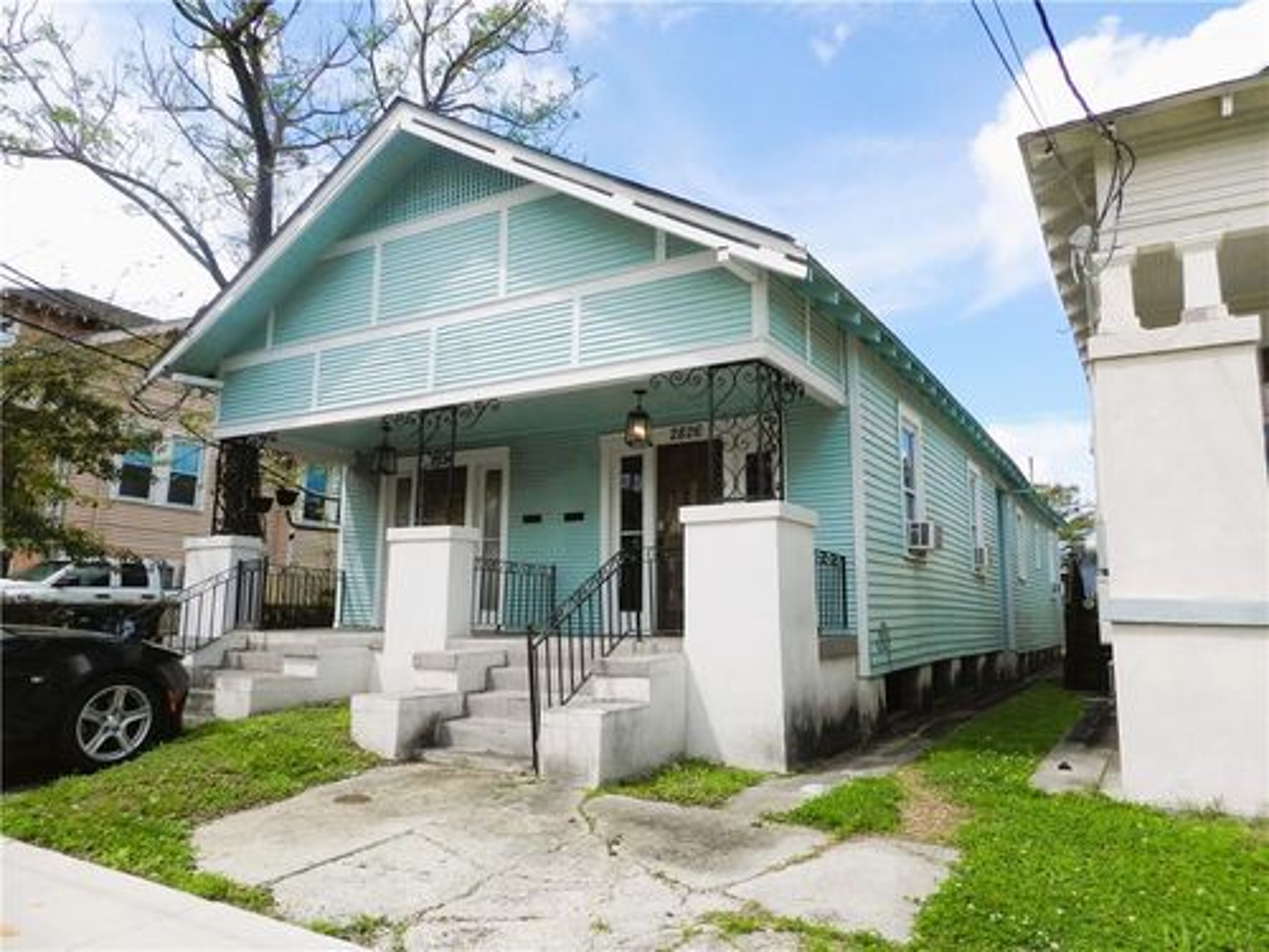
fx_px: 843
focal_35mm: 23
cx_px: 634
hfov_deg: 73.9
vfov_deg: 58.9
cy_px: 476
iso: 160
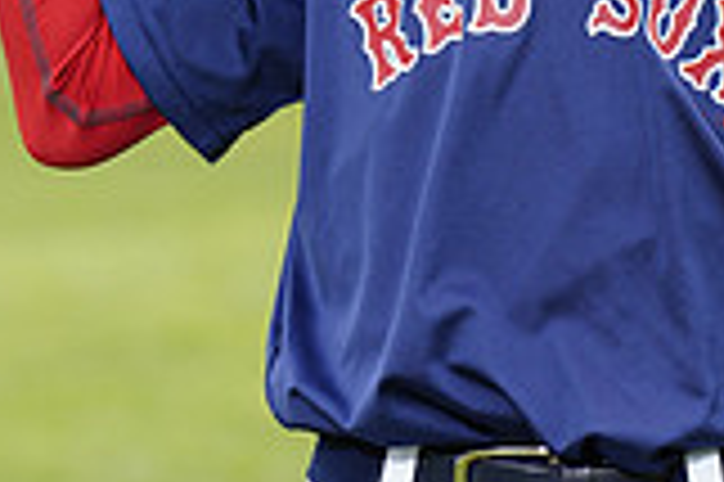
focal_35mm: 538
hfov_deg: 3.8
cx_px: 558
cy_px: -259
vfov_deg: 2.5
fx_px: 10809
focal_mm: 149
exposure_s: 1/250
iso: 100
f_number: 6.3
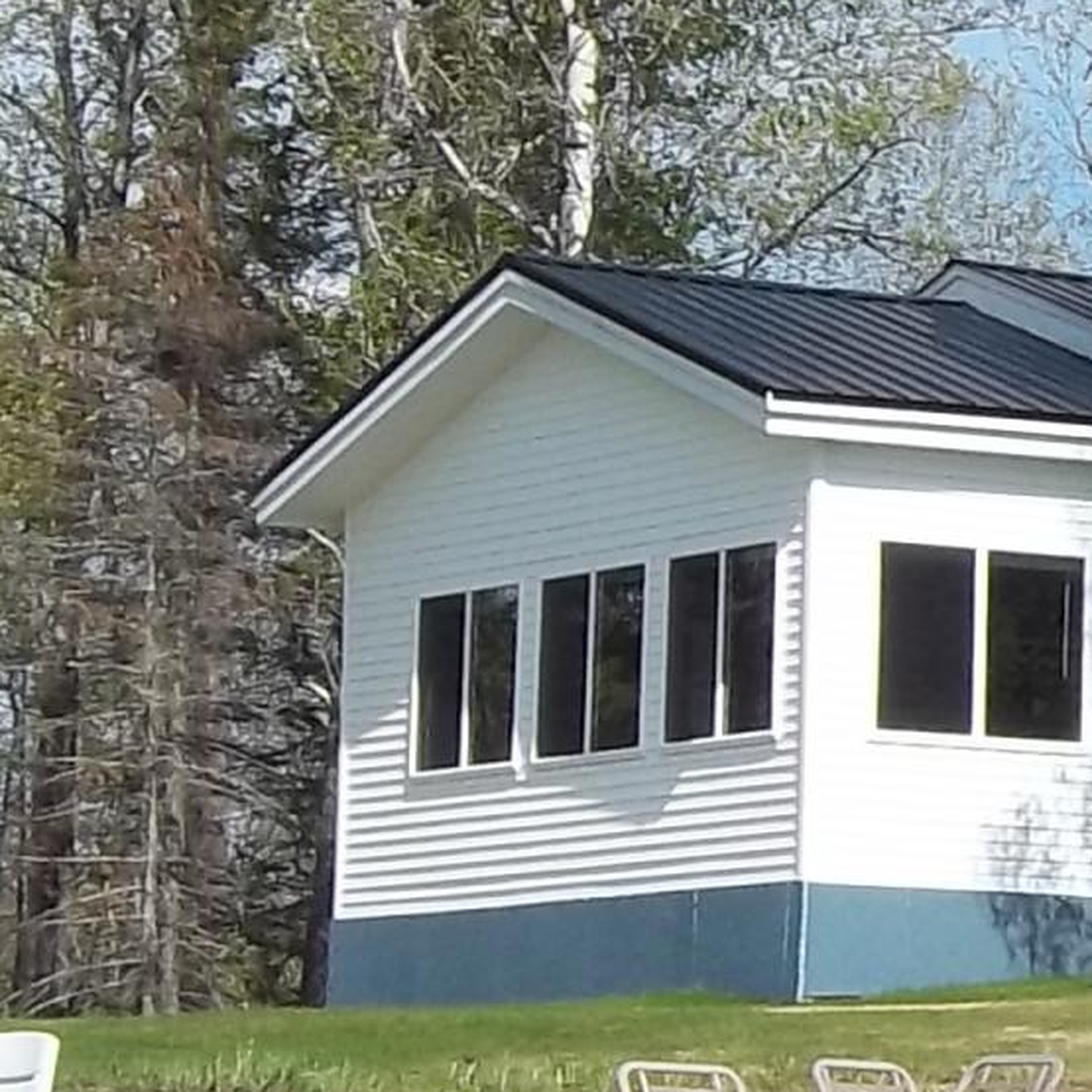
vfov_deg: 9.1
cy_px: 903
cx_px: 2086
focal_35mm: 191
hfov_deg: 8.7
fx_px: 6817
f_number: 6.3
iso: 80
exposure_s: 1/320
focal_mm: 7.1
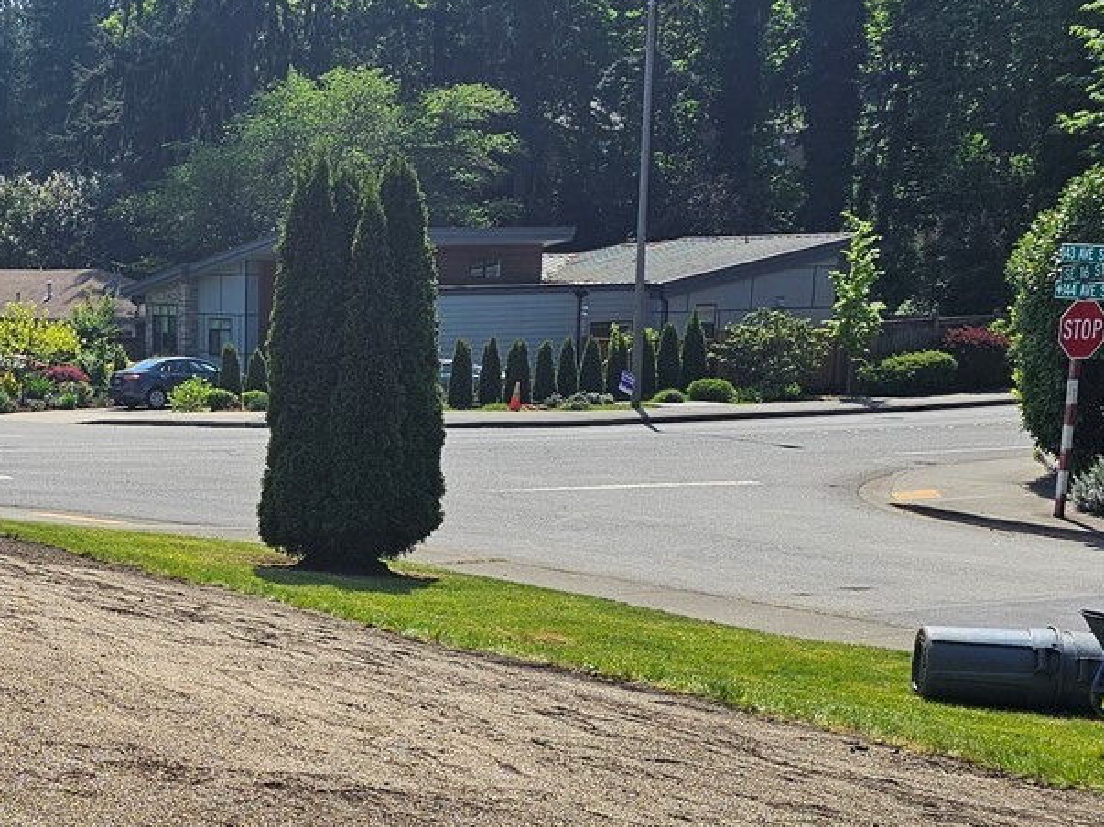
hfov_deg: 30.4
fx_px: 1945
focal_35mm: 61
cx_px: 124
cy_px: 719
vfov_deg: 23.5
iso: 10
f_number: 1.7
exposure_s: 1/834
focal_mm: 6.3
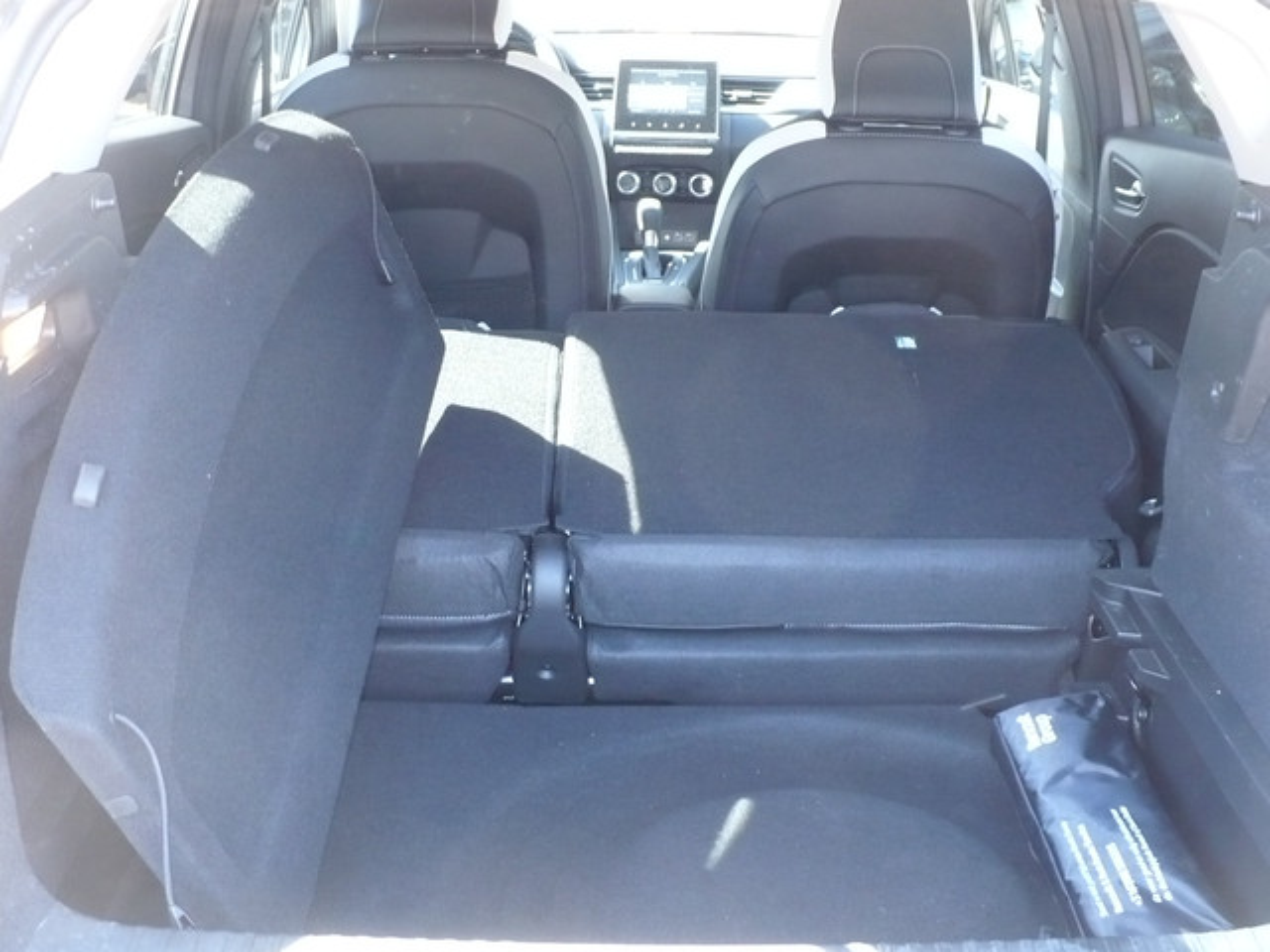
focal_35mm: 43
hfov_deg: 43.9
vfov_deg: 33.6
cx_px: 635
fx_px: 1578
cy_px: 476
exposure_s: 1/30
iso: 250
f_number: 2.8
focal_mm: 6.1
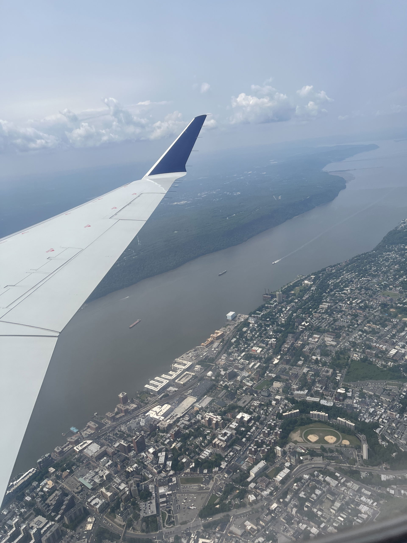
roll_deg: +8.3
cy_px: 272
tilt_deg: -18.0
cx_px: 204
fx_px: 408
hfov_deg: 53.1
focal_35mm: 26
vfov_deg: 67.3
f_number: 1.6
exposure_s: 1/5076
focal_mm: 5.1
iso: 50
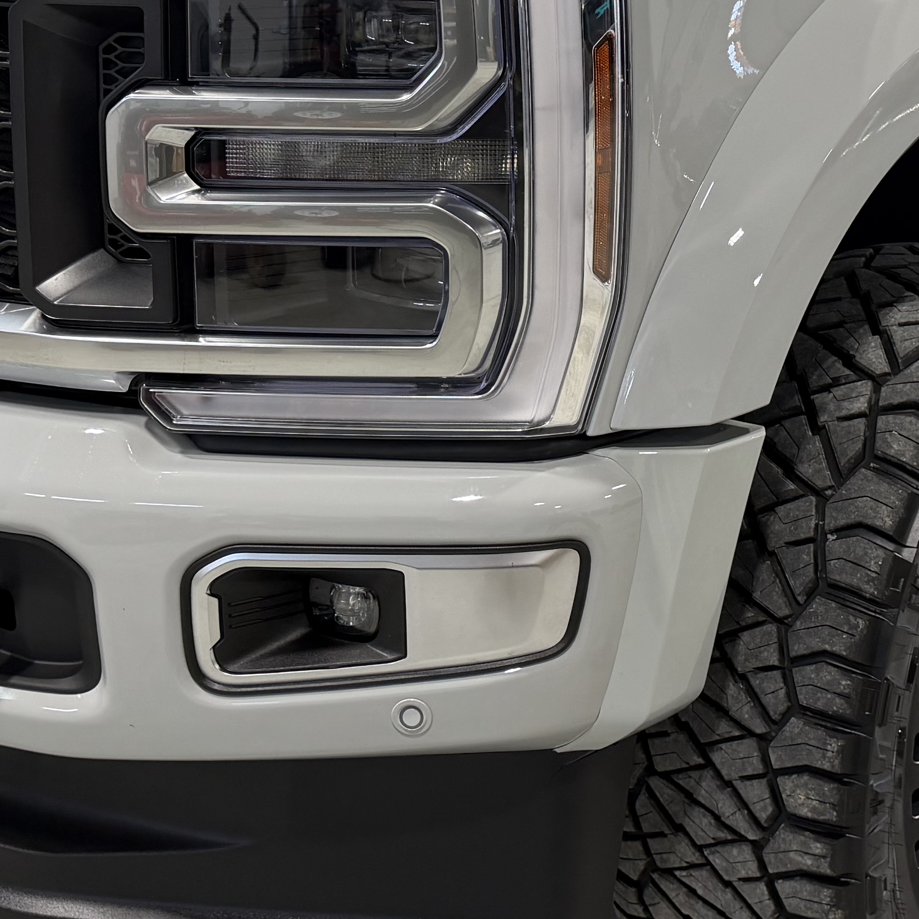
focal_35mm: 66
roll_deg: +0.6
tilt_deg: -12.4
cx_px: 645
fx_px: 1982
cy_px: 245
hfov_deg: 25.9
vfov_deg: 25.8
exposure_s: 1/120
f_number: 1.78
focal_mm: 6.76
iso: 160
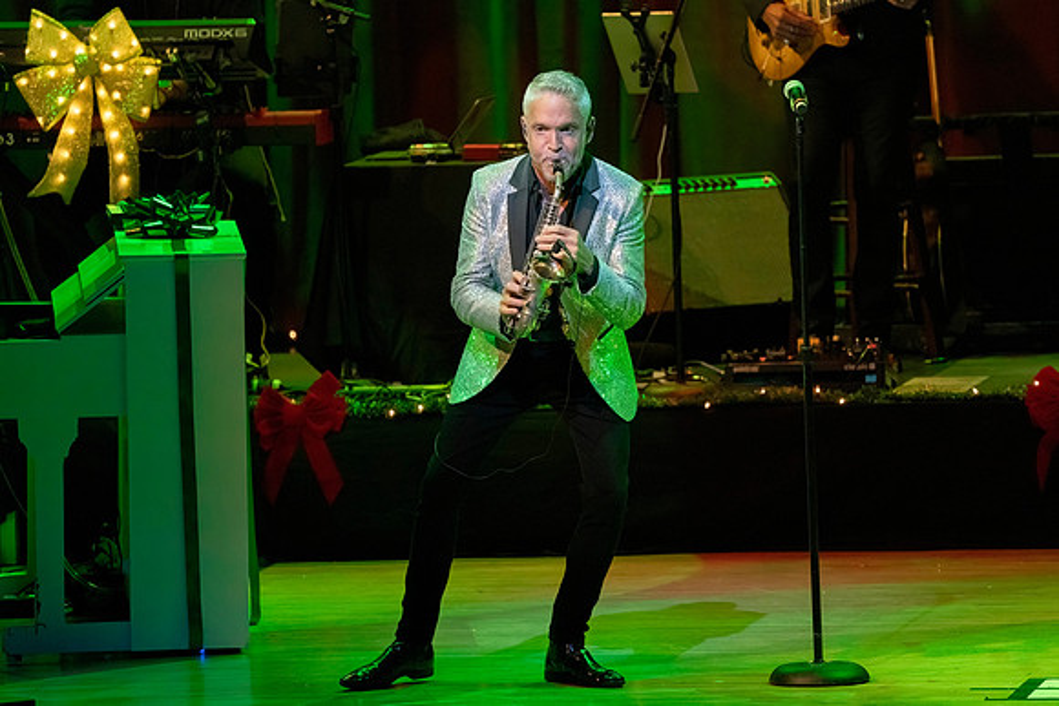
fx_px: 12815
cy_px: 332
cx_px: 568
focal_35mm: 436
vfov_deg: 3.2
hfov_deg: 4.7
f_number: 7.1
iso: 5000
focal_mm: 400
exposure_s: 1/320
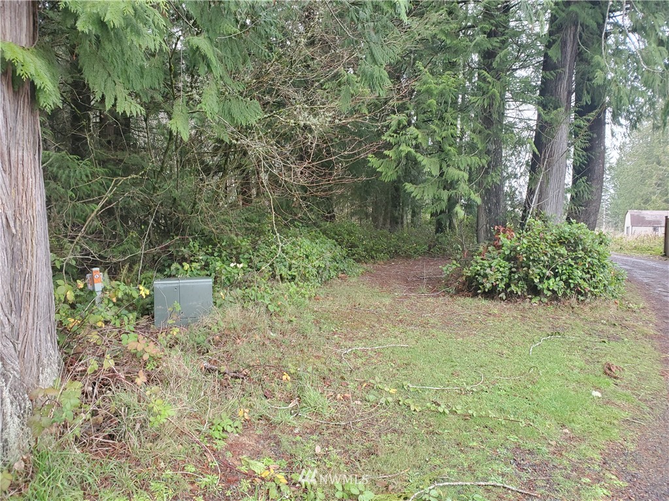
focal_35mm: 26
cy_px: 250
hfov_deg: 67.3
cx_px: 334
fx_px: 502
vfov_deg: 53.1
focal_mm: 4.3
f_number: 2.4
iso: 200
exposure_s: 1/39
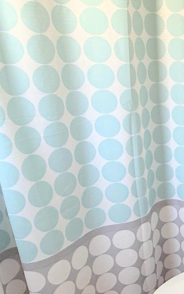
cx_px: 256
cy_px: 168
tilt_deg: -20.0
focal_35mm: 44
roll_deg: -1.6
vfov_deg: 45.1
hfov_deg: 24.4
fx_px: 353
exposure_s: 1/81
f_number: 2.2
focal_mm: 2.22
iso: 320
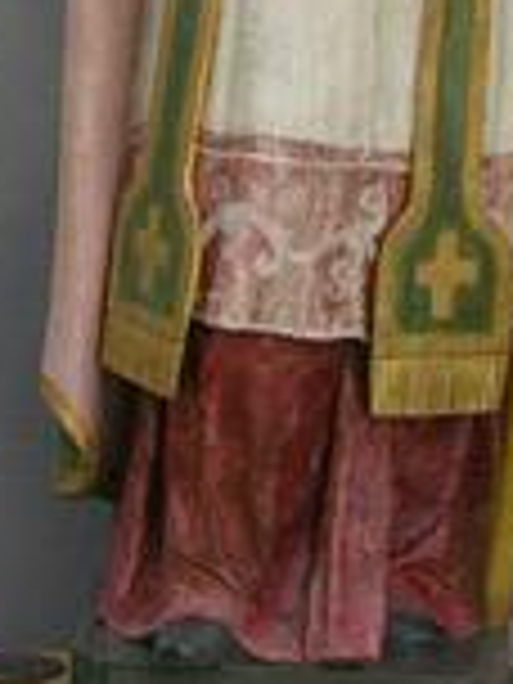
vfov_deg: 12.9
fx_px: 2885
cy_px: -292
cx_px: 441
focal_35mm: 146
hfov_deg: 10.1
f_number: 4
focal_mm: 9.5
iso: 200
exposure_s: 1/97.7
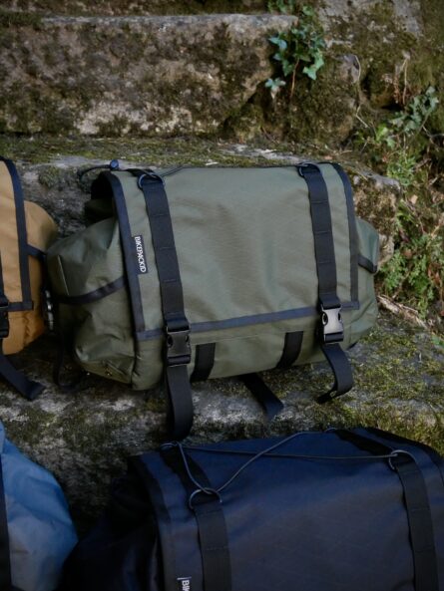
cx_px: 222
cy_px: 296
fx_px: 684
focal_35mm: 40
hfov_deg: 36.0
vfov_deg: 46.8
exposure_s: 1/640
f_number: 5.6
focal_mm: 20
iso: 3200
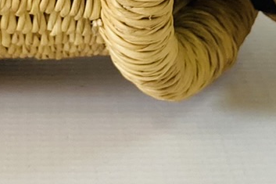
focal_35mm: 169
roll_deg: -0.6
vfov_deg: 7.7
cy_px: -204
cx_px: 93
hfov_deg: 12.2
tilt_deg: -10.1
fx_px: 1295
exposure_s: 1/92
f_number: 1.8
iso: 80
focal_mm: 3.99
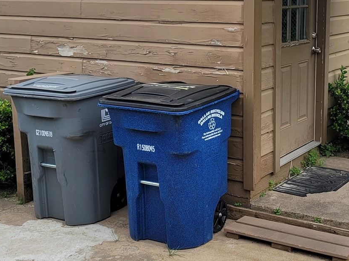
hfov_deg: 31.1
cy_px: 76
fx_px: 625
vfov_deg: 23.5
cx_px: 212
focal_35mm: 62
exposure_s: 1/368
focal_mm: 7
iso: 20
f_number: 1.8
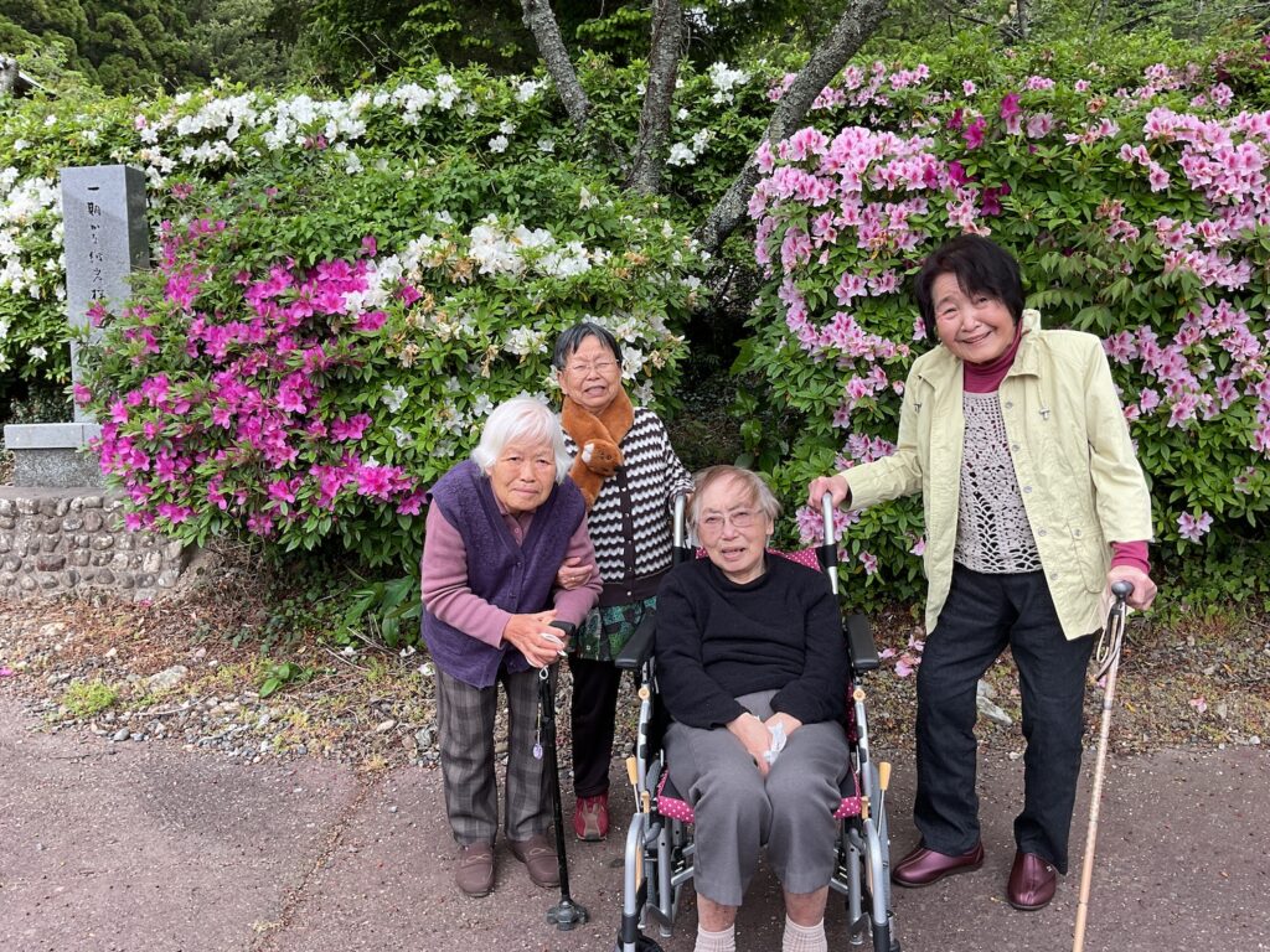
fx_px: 1064
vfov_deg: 48.2
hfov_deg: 61.7
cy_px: 476
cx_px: 635
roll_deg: +0.6
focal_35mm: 29
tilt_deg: -5.7
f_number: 1.8
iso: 16
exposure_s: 1/237
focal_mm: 3
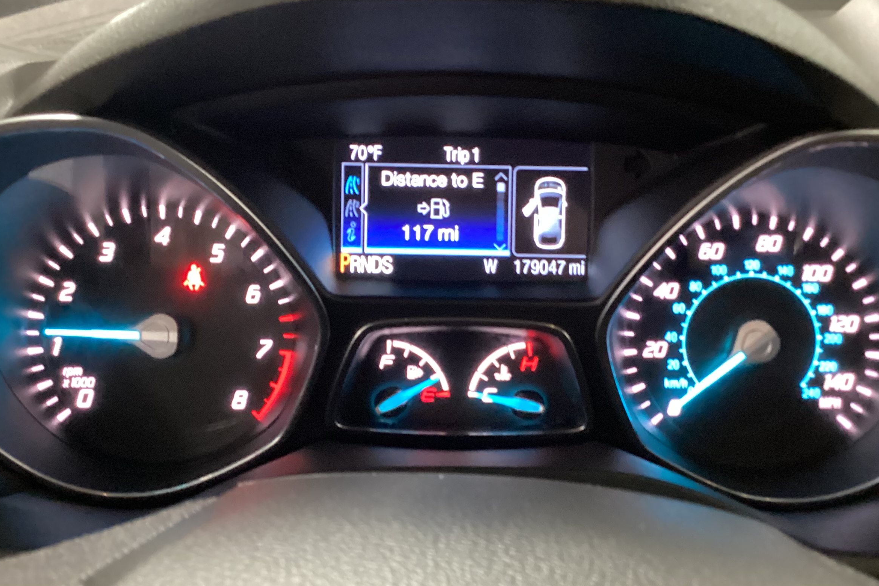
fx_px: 1099
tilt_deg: -21.0
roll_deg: -1.6
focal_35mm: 45
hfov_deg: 43.6
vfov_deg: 29.8
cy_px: 338
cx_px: 458
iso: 800
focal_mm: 3.3
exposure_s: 1/17
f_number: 2.4
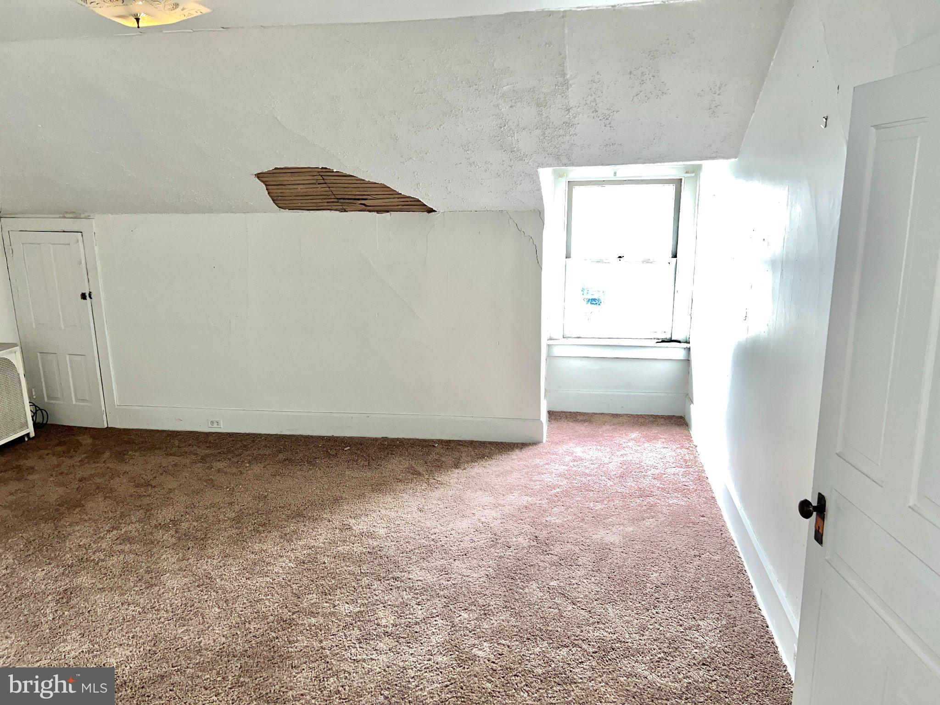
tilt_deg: -13.4
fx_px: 706
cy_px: 352
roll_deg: +1.3
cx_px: 470
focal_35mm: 26
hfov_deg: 67.3
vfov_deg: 53.1
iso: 100
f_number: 1.5
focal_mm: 5.7
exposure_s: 1/121
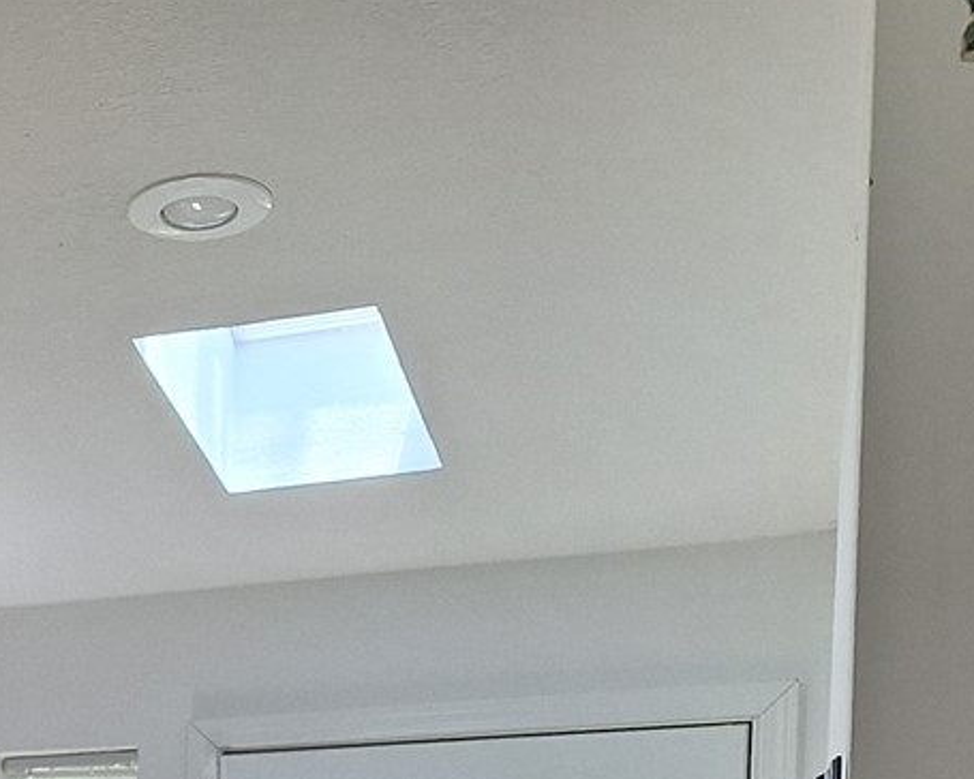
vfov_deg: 17.3
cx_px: -559
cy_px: 1205
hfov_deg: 20.2
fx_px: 2277
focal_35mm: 79
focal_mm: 5.54
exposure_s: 1/120
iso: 64
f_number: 1.8
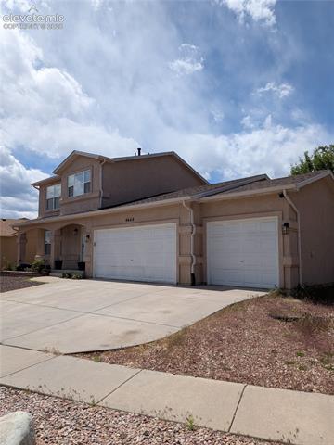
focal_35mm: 24
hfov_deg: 56.8
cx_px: 167
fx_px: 309
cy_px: 222
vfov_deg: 71.6
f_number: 1.7
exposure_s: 1/2463
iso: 29
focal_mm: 4.53
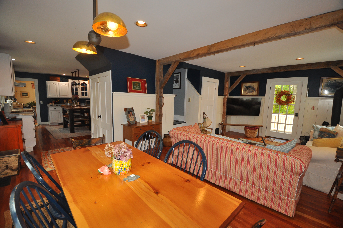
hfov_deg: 100.5
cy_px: 114
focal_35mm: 15
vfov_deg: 77.2
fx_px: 143
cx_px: 172
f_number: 3.5
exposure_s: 1/125
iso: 500
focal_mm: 10
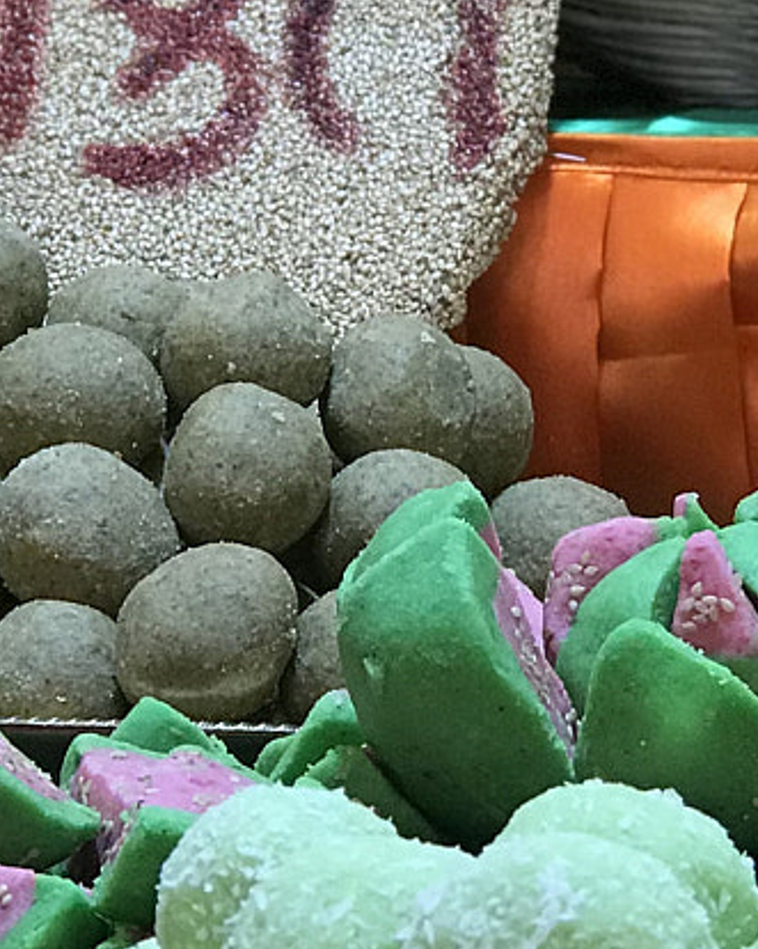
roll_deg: +0.4
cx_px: 547
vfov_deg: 9.0
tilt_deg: -7.3
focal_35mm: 215
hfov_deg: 7.2
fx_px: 6031
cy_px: 470
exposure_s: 1/50
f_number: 2.8
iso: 80
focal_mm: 6.6
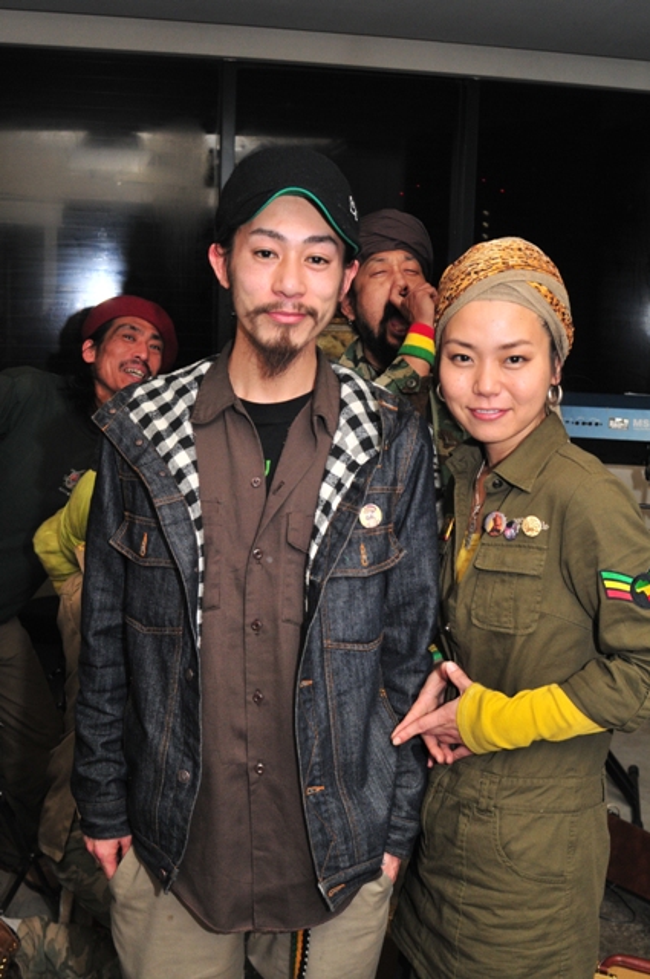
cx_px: 325
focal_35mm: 42
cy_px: 490
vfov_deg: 46.5
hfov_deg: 31.8
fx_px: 1141
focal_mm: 28
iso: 640
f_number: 6.3
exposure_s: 1/60
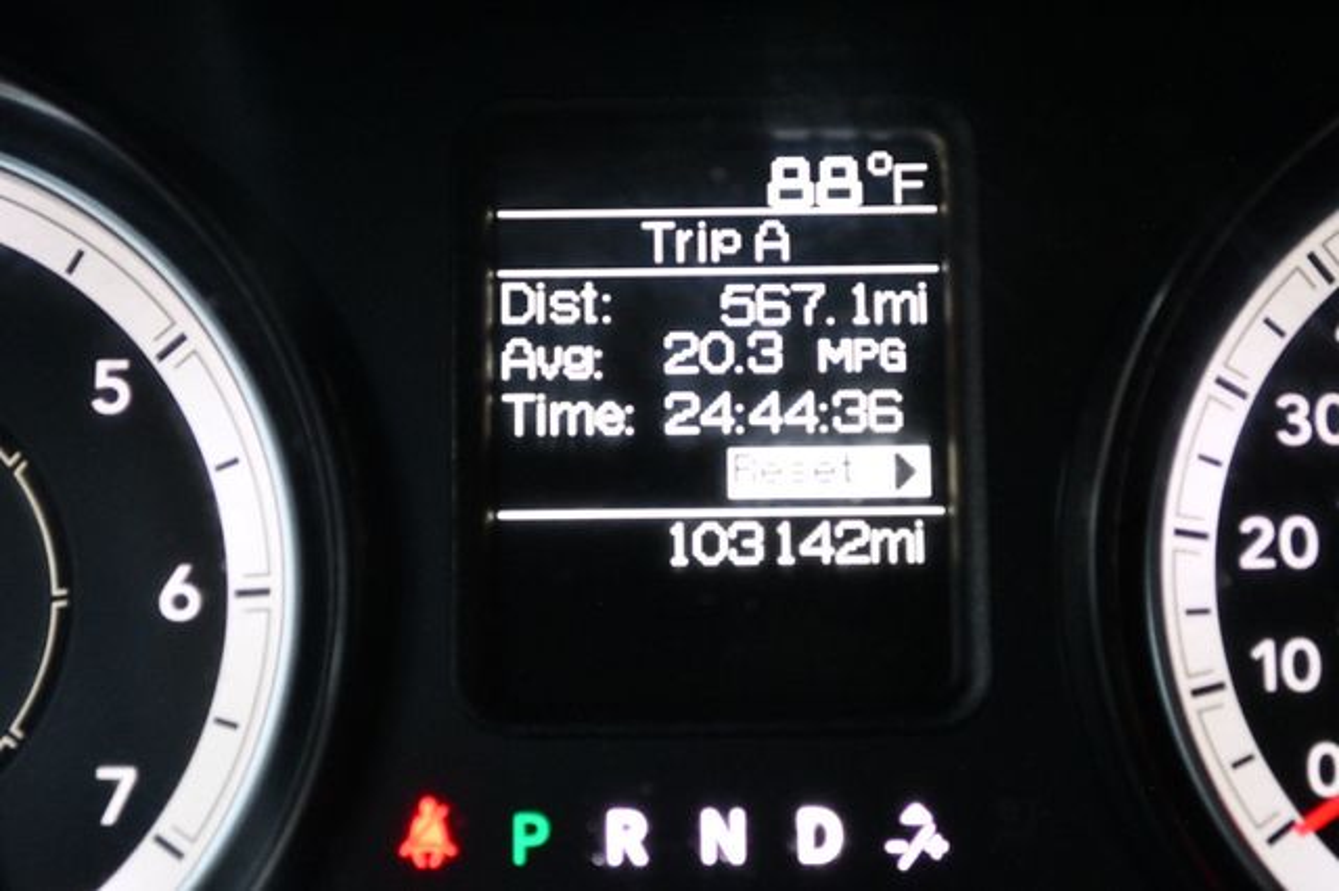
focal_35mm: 82
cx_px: 670
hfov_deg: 24.8
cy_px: 446
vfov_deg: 16.6
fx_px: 3048
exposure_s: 1/80
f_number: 5.6
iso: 3200
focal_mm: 55
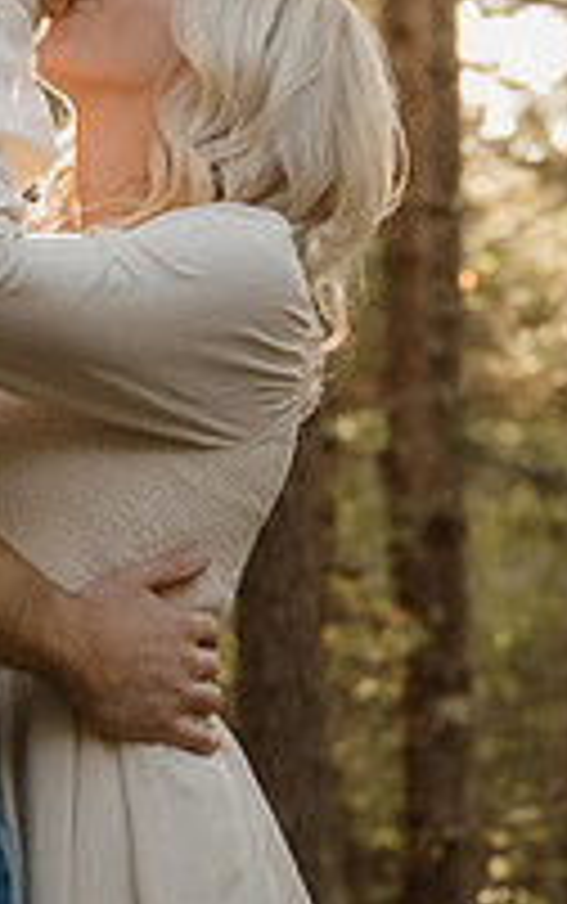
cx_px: -176
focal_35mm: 179
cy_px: 135
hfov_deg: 7.3
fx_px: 4416
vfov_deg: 11.6
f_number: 2.8
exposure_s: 1/125
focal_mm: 41
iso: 500
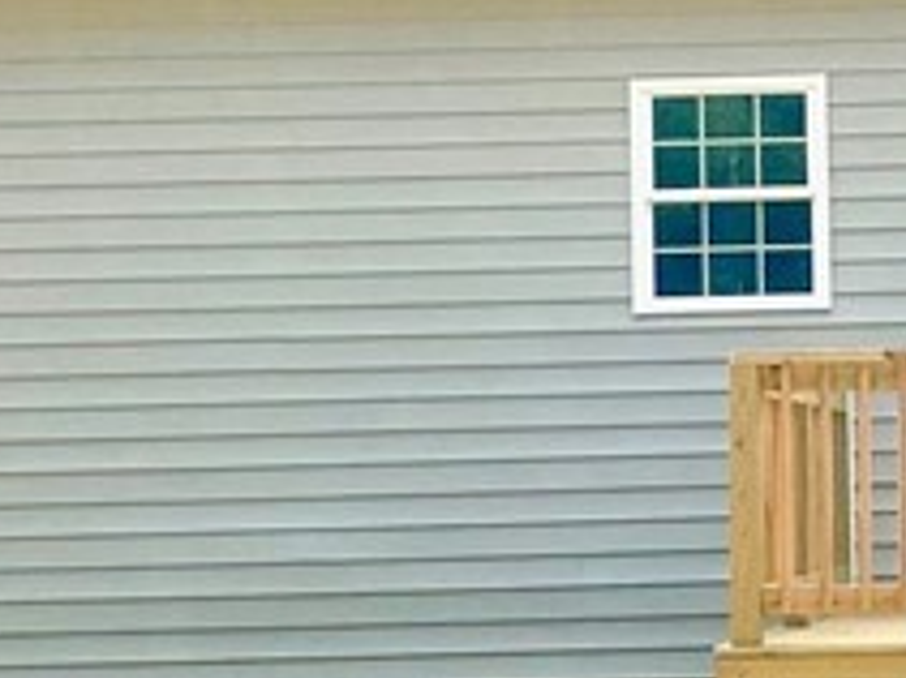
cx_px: 1031
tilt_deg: +2.5
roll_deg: +0.3
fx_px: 3296
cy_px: 296
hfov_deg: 15.2
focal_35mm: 126
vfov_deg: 11.8
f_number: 1.8
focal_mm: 4.25
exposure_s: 1/5025
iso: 32
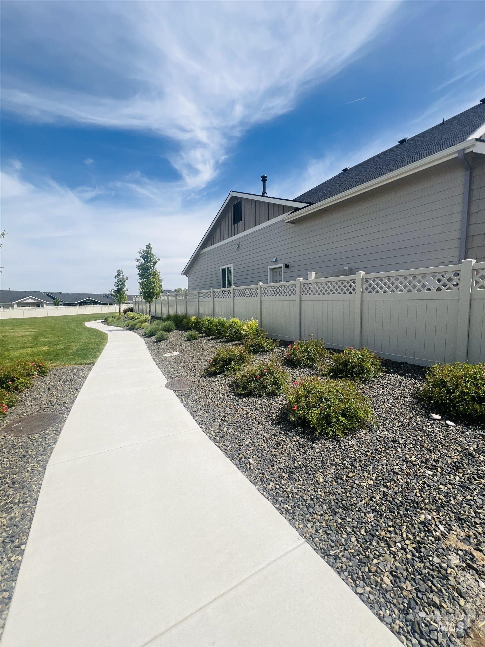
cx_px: 242
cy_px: 324
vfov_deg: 106.2
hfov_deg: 89.9
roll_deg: +0.3
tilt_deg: -4.4
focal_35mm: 13
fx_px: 243
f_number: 1.8
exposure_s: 1/1815
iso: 32
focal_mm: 1.57
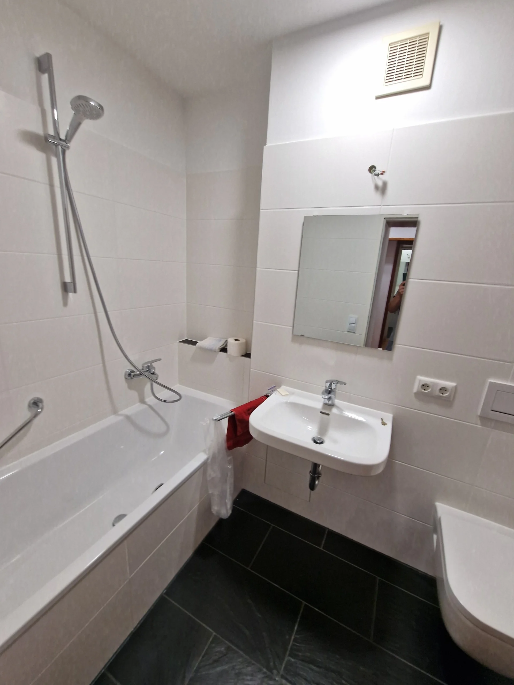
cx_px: 257
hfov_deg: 89.9
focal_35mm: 13
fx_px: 257
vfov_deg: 106.2
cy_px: 342
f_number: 2.2
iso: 100
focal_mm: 2.2
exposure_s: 1/50
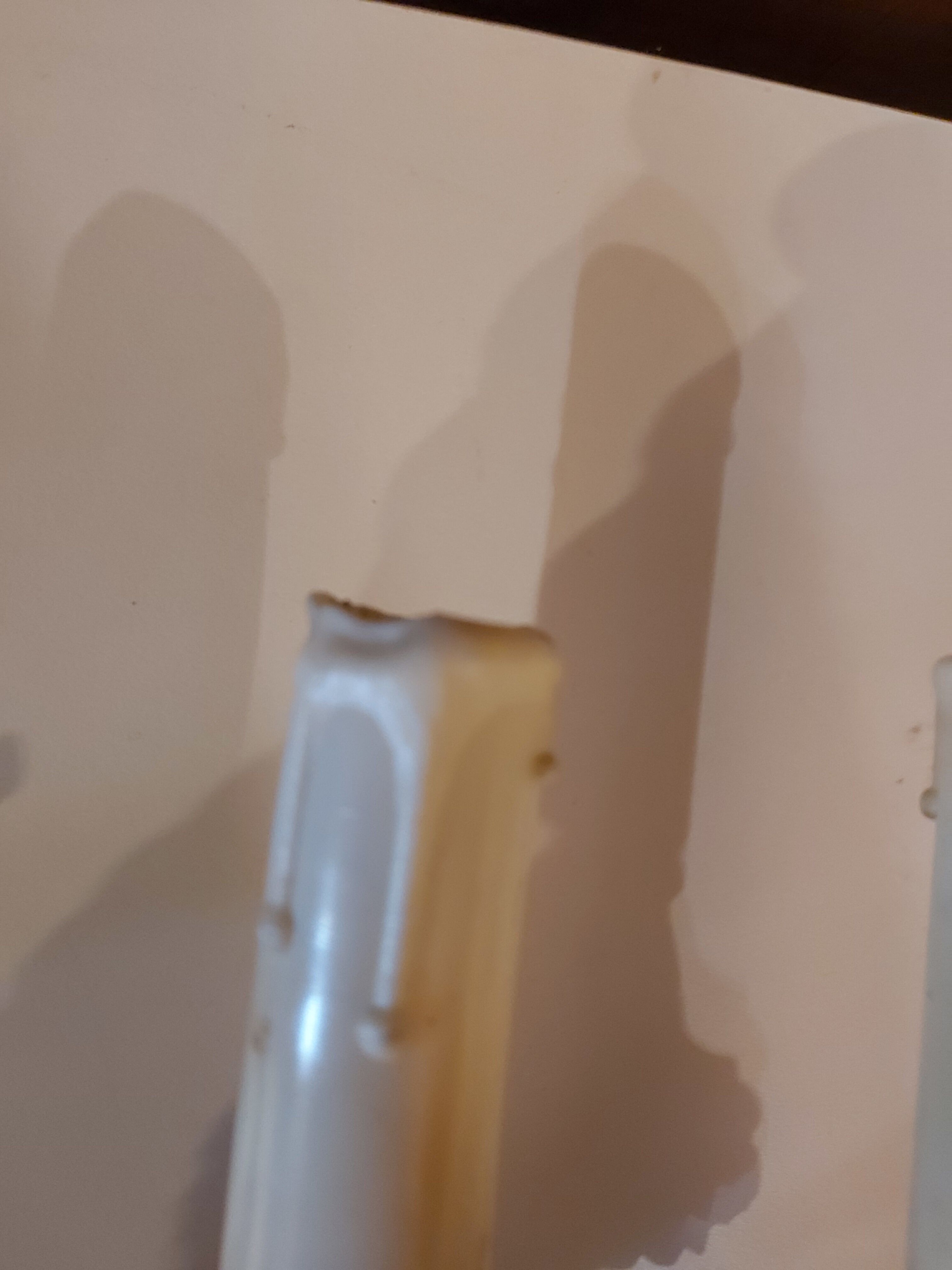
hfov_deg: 53.1
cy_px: 635
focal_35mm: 26
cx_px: 476
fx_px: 953
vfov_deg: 67.3
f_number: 1.7
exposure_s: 1/25
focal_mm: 3.92
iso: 500
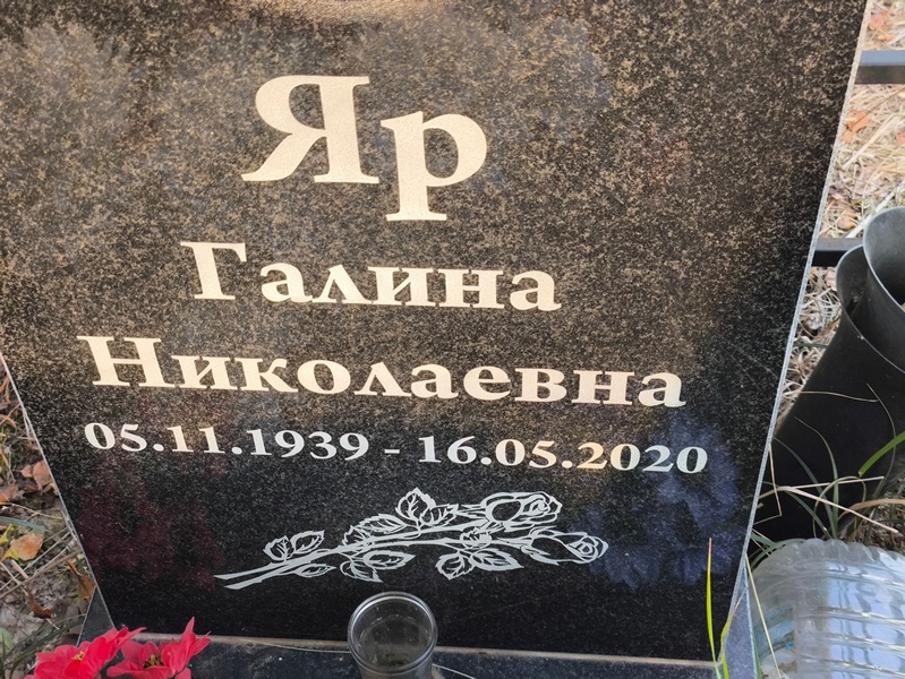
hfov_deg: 38.2
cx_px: 452
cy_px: 340
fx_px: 1308
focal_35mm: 50
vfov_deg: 29.1
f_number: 1.7
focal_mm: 4.71
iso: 125
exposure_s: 1/60
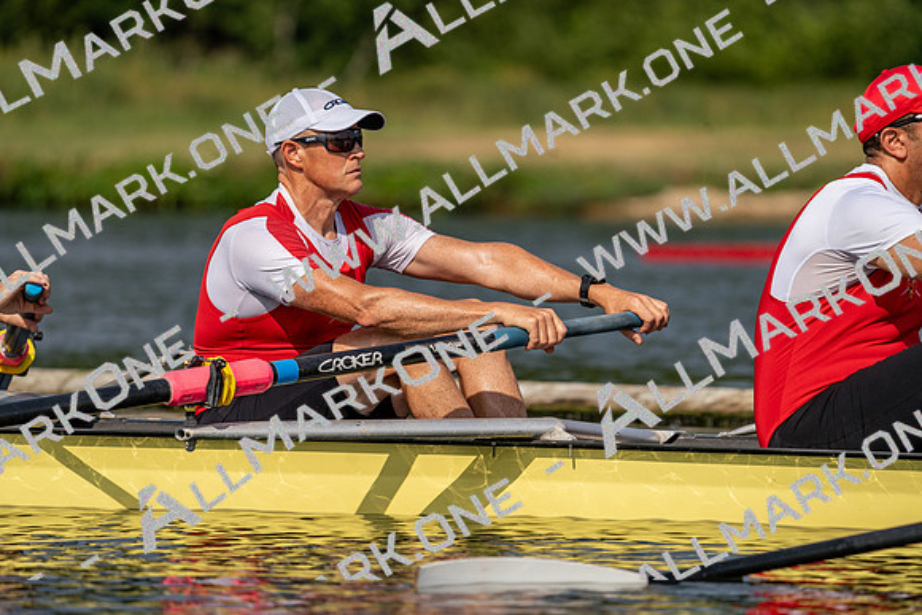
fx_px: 9632
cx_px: 461
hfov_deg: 5.5
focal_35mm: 376
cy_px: 308
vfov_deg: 3.7
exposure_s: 1/1600
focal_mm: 376
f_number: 6.3
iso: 160
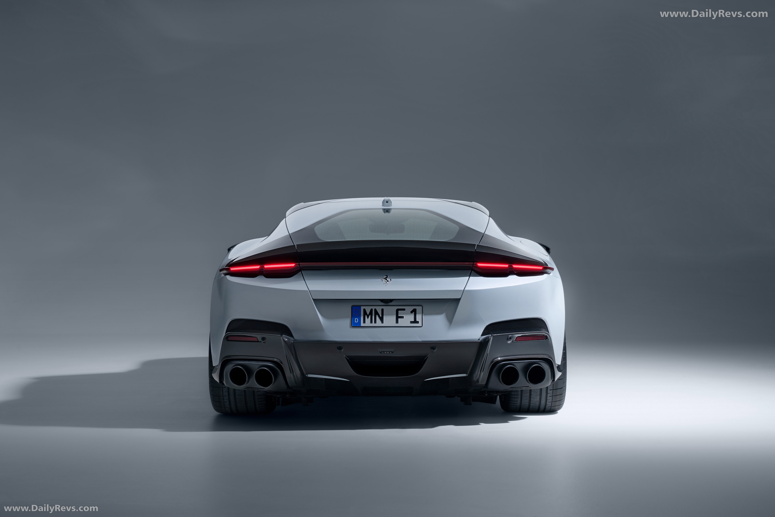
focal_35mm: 62
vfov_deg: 21.9
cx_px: 388
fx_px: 1332
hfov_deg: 32.4
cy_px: 258
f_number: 10
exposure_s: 1/125
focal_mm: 61.9
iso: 100
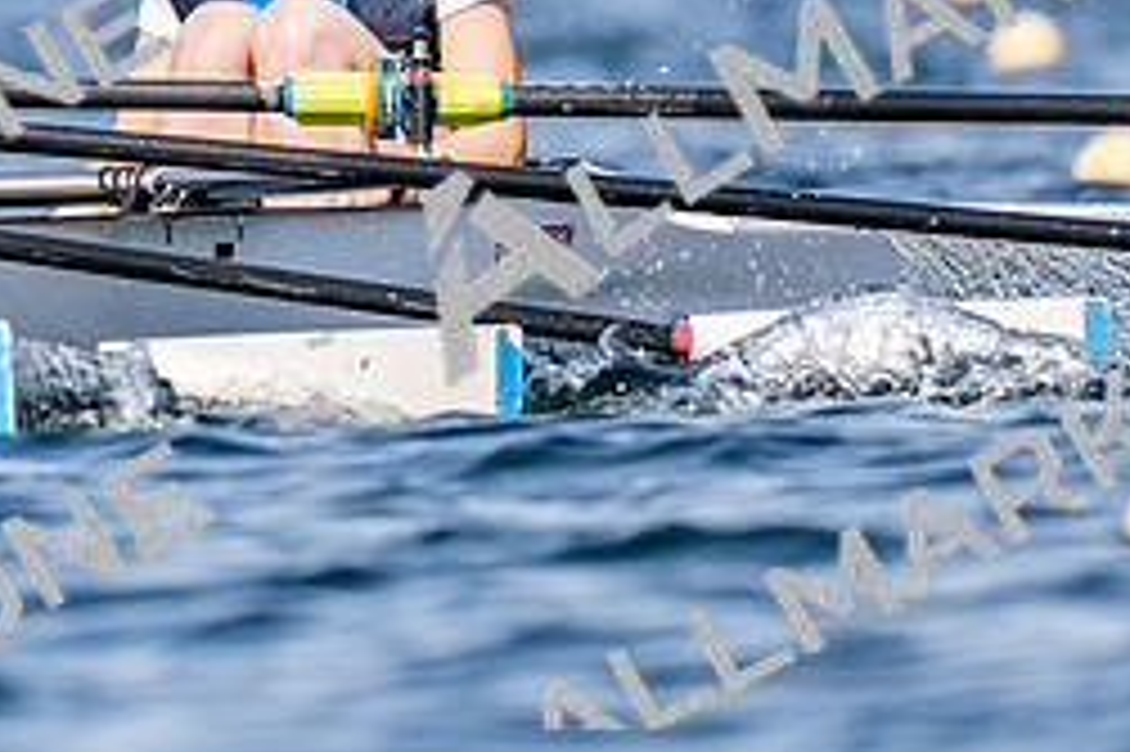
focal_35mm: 1389
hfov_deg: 1.5
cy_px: -41
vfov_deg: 1.0
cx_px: 36
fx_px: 43569
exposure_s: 1/2500
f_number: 4.5
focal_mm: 400
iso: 180
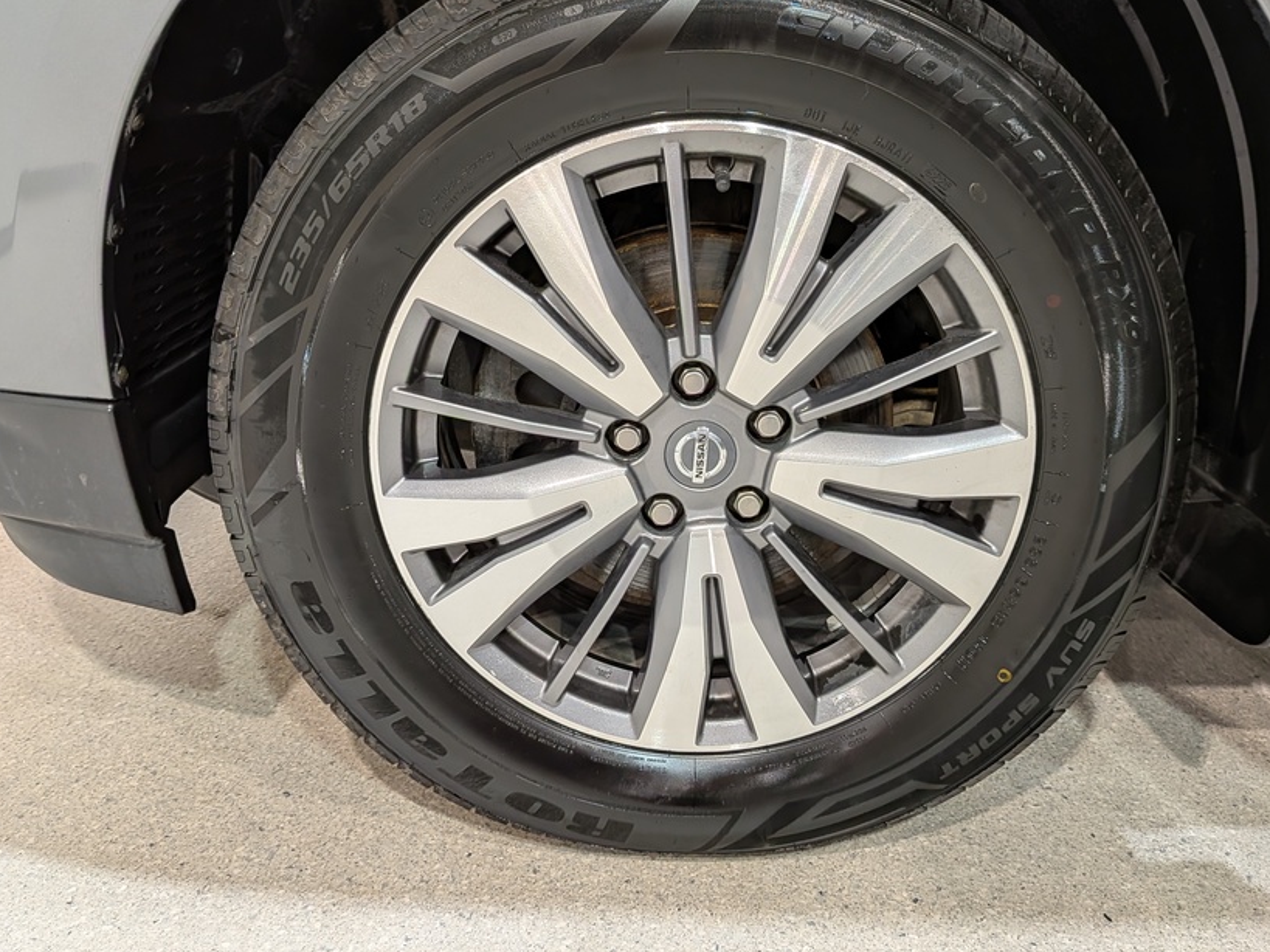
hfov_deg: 59.9
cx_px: 690
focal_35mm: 30
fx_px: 1100
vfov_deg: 46.6
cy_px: 406
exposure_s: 1/40
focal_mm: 4.53
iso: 60
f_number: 1.7
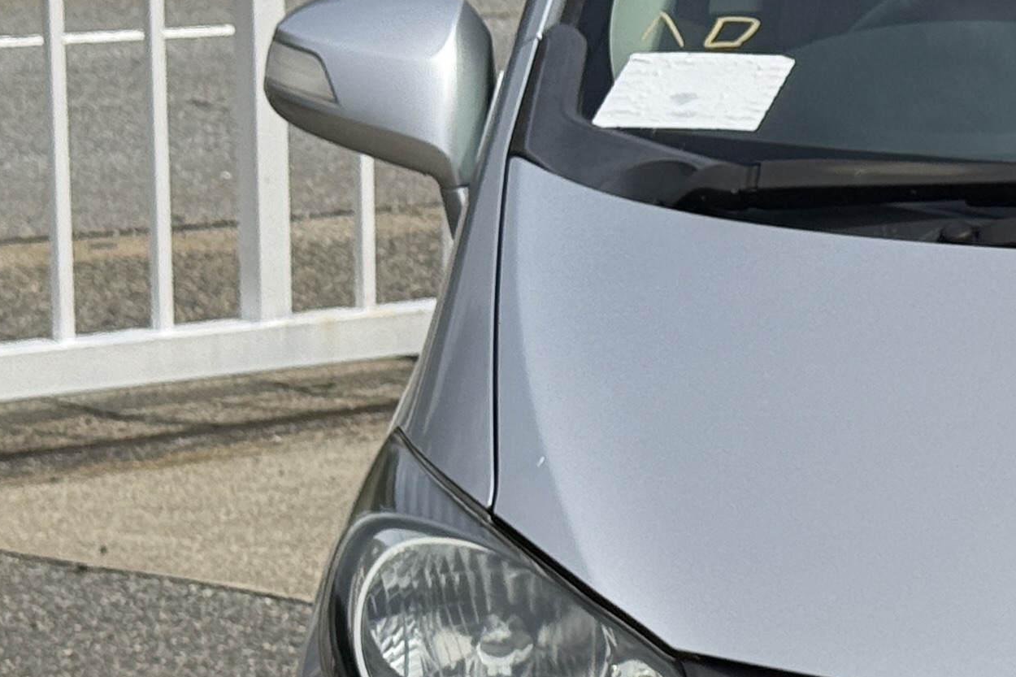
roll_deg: -1.7
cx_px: 1368
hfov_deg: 12.3
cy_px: 507
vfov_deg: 8.5
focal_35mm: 161
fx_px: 4543
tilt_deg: -10.8
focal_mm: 6.76
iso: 80
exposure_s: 1/11364
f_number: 1.78
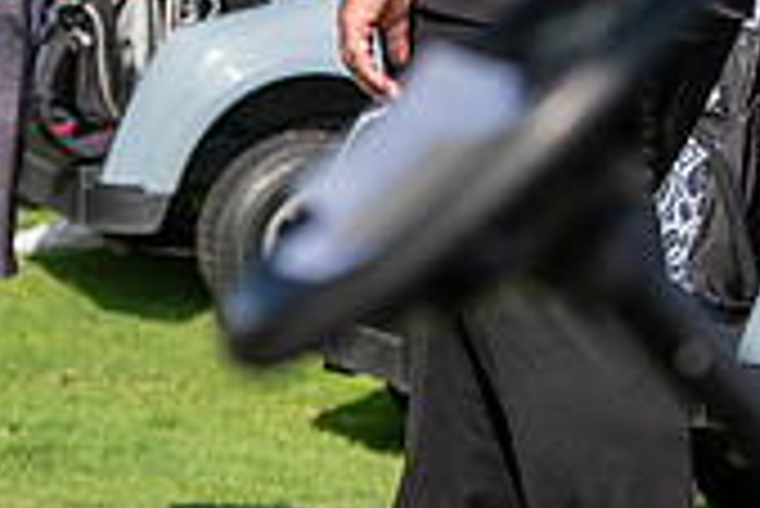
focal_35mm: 316
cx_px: 4
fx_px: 6677
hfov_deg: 6.5
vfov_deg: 4.3
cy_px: -200
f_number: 3.2
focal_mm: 92
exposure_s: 1/640
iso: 80
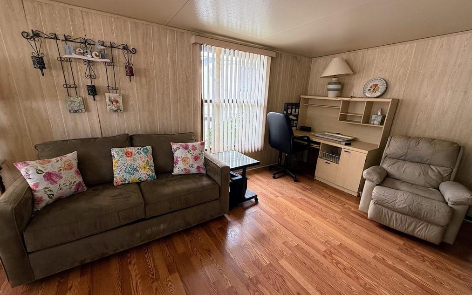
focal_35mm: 15
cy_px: 150
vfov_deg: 74.8
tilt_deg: -15.5
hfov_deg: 101.5
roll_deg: -2.0
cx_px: 237
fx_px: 193
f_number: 2.2
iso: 80
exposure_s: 1/99
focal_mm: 2.22
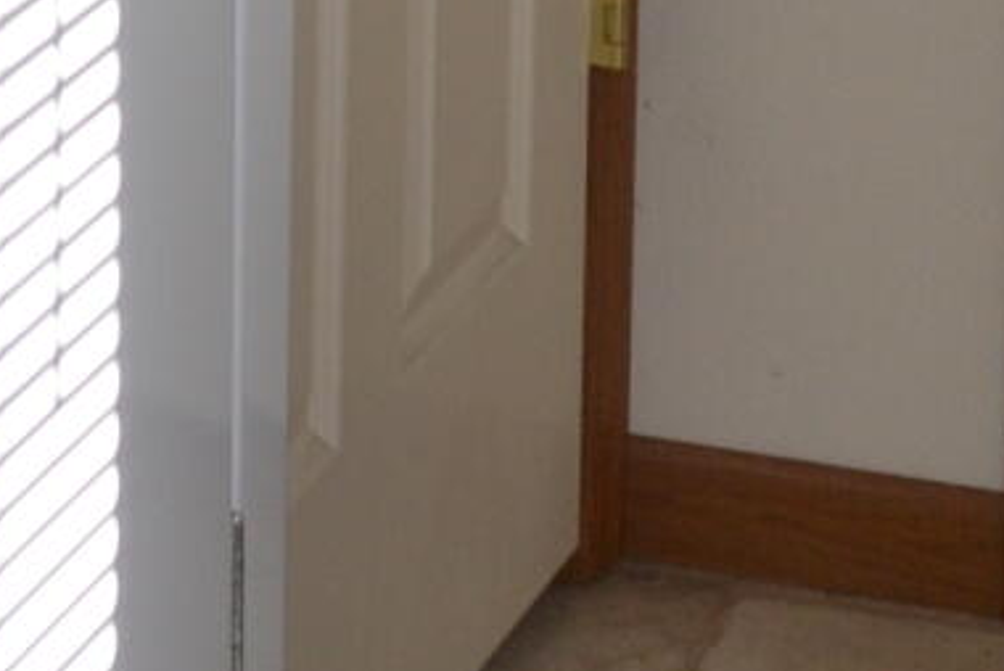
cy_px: -1234
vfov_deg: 6.0
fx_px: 5945
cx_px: -513
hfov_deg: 9.4
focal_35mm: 213
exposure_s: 1/125
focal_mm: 18
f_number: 4
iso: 180
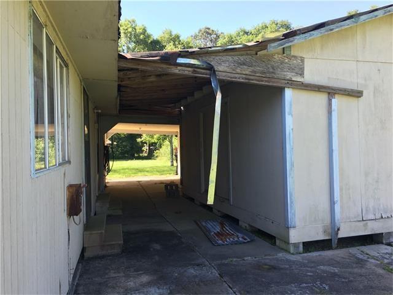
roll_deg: +1.2
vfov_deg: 48.2
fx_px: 329
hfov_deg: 61.7
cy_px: 148
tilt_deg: -0.1
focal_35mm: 29
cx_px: 196
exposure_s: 1/159
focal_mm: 4.15
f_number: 2.2
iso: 25
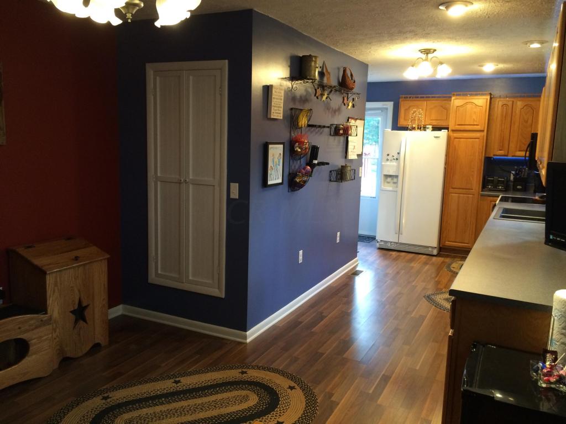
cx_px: 283
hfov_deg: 61.7
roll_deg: -1.1
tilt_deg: -8.8
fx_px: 474
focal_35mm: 29
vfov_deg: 48.2
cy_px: 212
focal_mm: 4.15
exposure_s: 1/30
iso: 125
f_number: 2.2
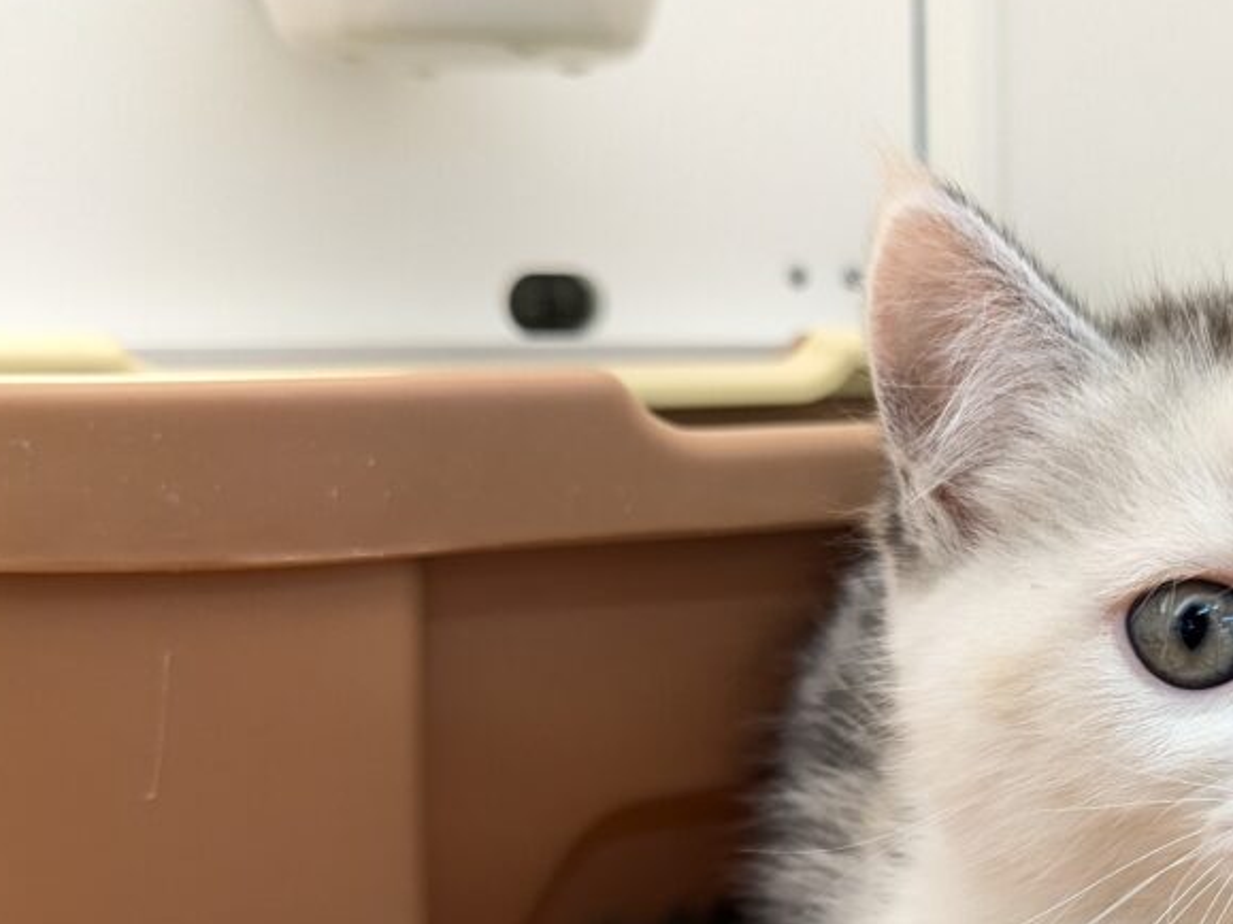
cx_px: 1150
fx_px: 1994
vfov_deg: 25.6
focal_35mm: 56
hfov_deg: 32.4
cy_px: 762
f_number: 1.73
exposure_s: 1/99.9
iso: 99
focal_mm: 4.38
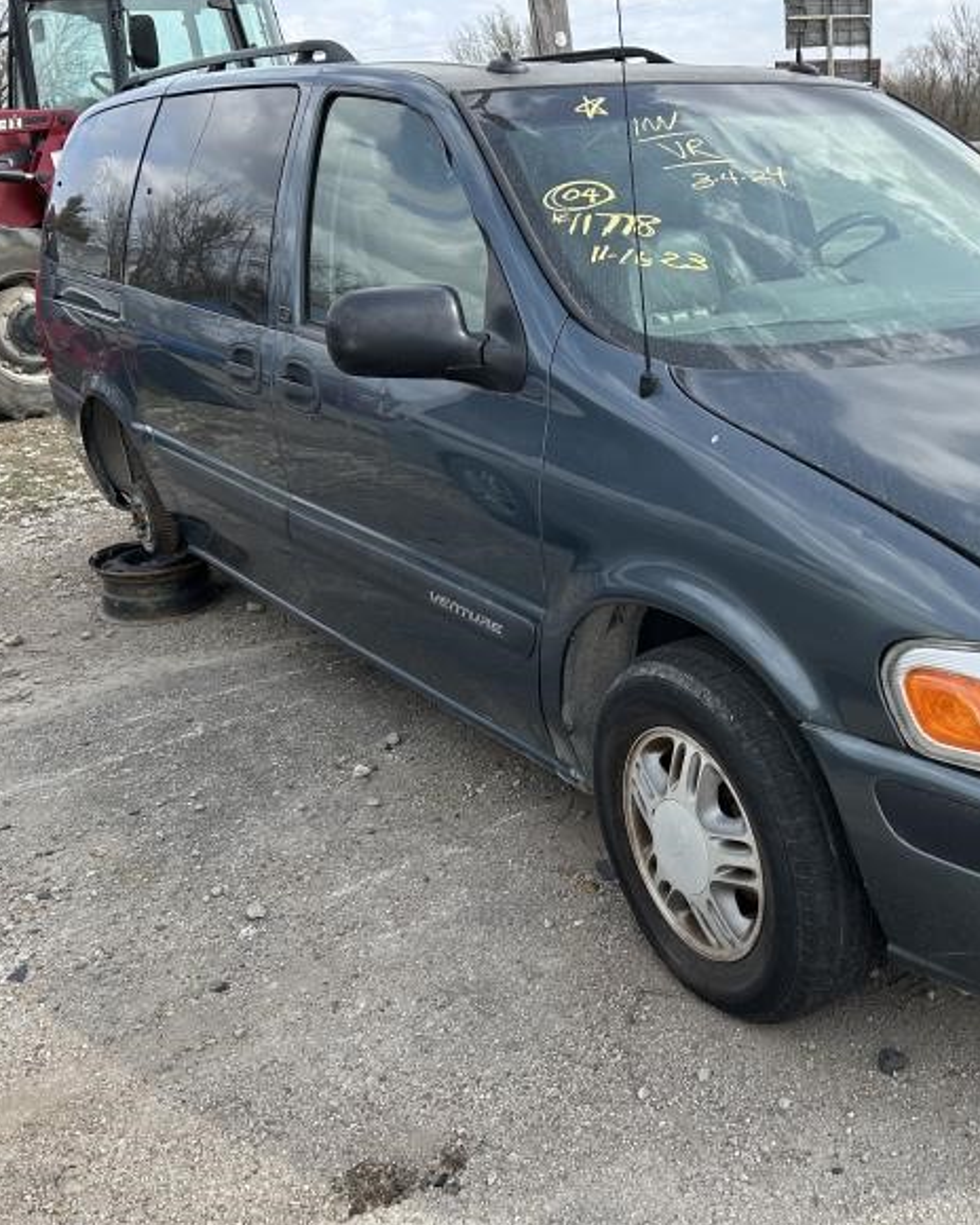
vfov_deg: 51.5
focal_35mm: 35
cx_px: 729
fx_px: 1269
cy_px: 615
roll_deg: +2.5
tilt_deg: -21.2
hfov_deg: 41.1
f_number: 1.5
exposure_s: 1/1751
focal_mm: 5.7
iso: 50
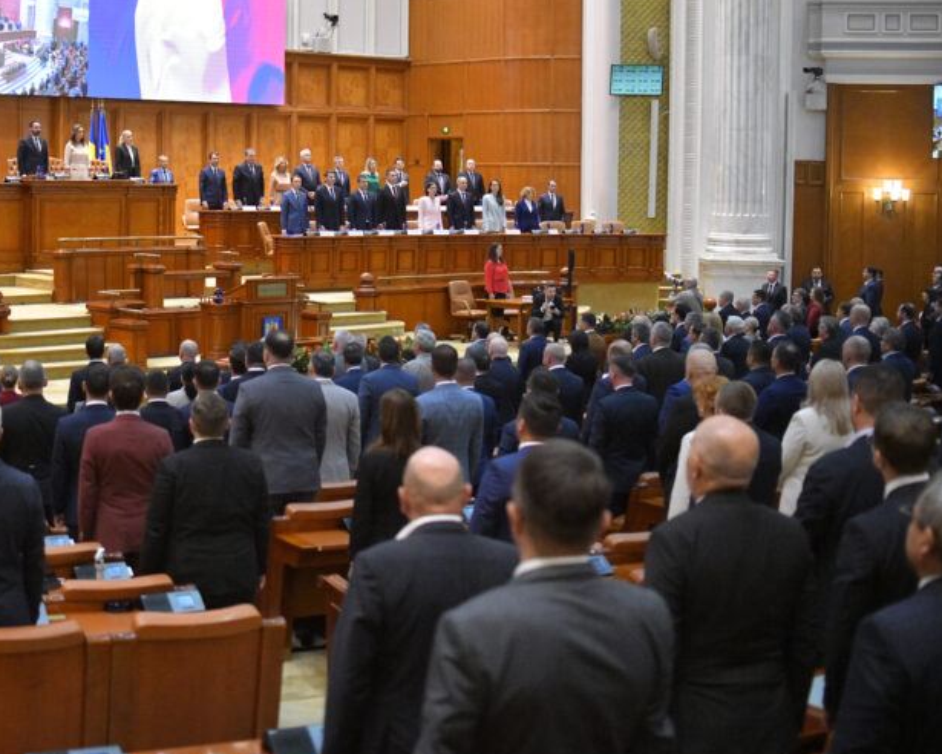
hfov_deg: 32.5
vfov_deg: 26.6
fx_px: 1589
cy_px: 268
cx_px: 247
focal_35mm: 57
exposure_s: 1/800
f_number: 2.8
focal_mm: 35
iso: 5000
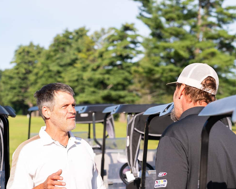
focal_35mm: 133
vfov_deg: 11.6
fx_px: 929
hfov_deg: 14.5
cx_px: 132
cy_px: 141
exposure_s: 1/800
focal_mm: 68
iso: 100
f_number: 4
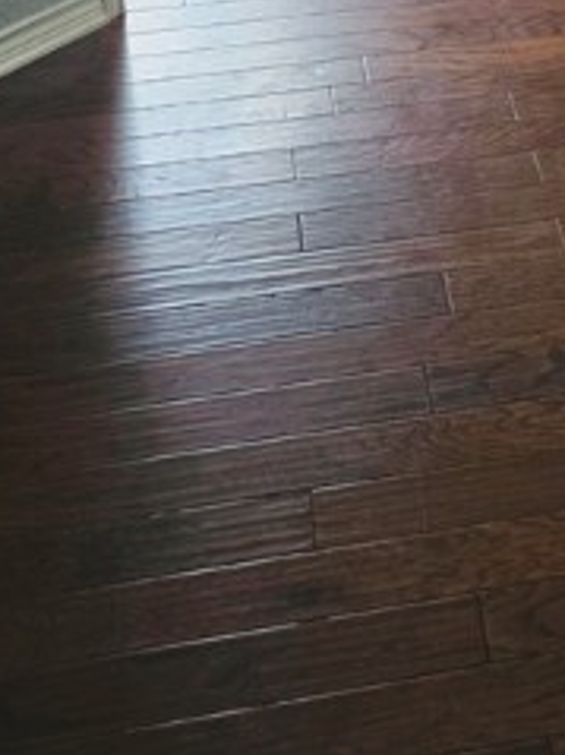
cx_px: 565
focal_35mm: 74
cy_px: -224
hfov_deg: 19.3
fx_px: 1612
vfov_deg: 23.3
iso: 200
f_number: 1.7
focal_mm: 6.3
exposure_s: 1/120
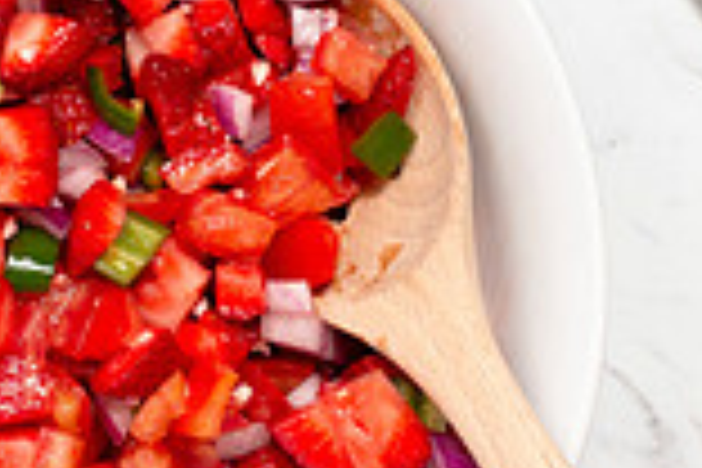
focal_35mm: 208
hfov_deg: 9.9
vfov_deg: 6.6
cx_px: 285
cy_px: 159
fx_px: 4056
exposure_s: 1/200
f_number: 10
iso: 250
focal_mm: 50
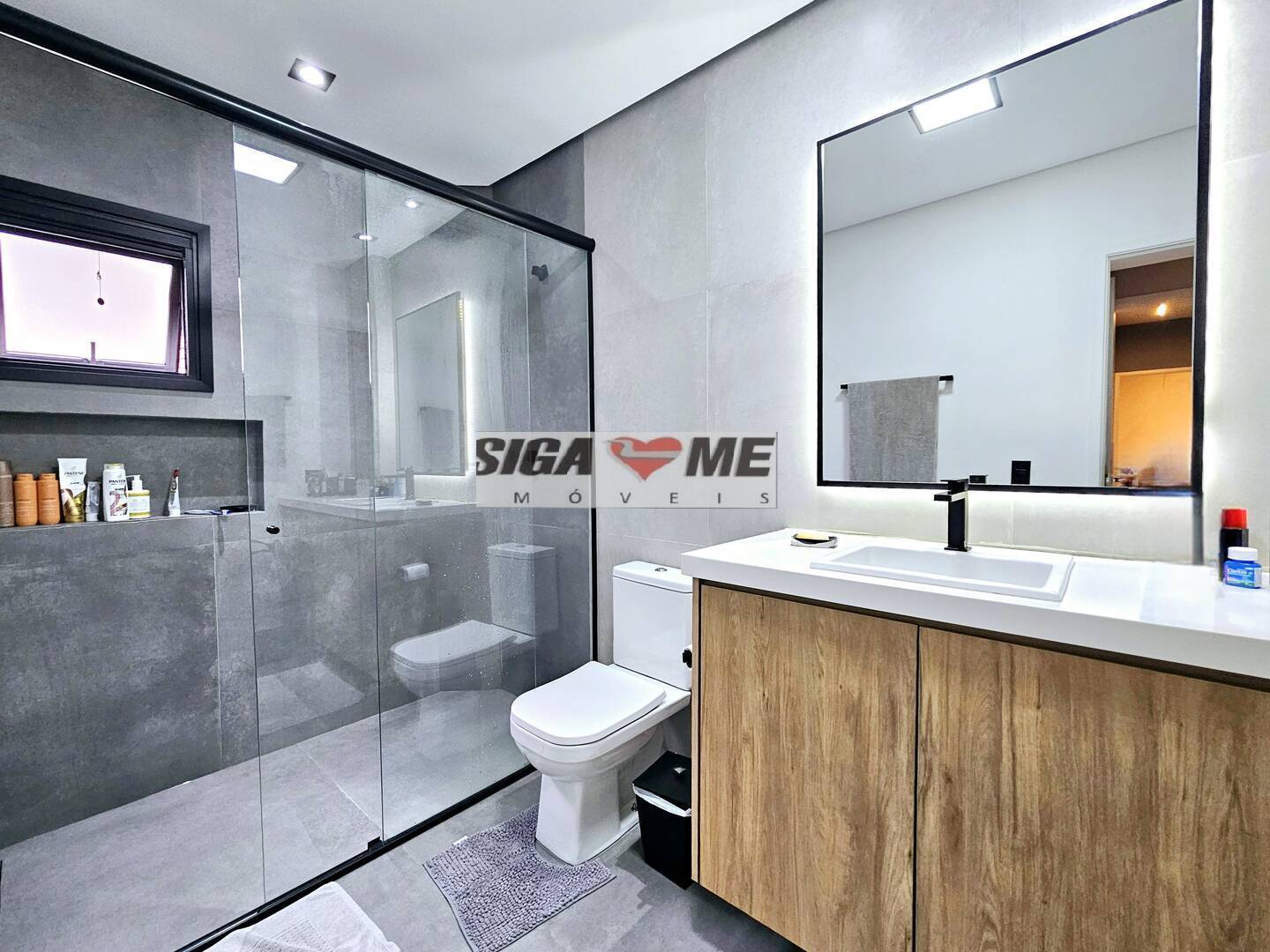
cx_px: 635
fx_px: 477
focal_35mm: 13
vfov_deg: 89.9
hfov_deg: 106.2
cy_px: 476
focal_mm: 2.2
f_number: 2.2
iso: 160
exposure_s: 1/60.2
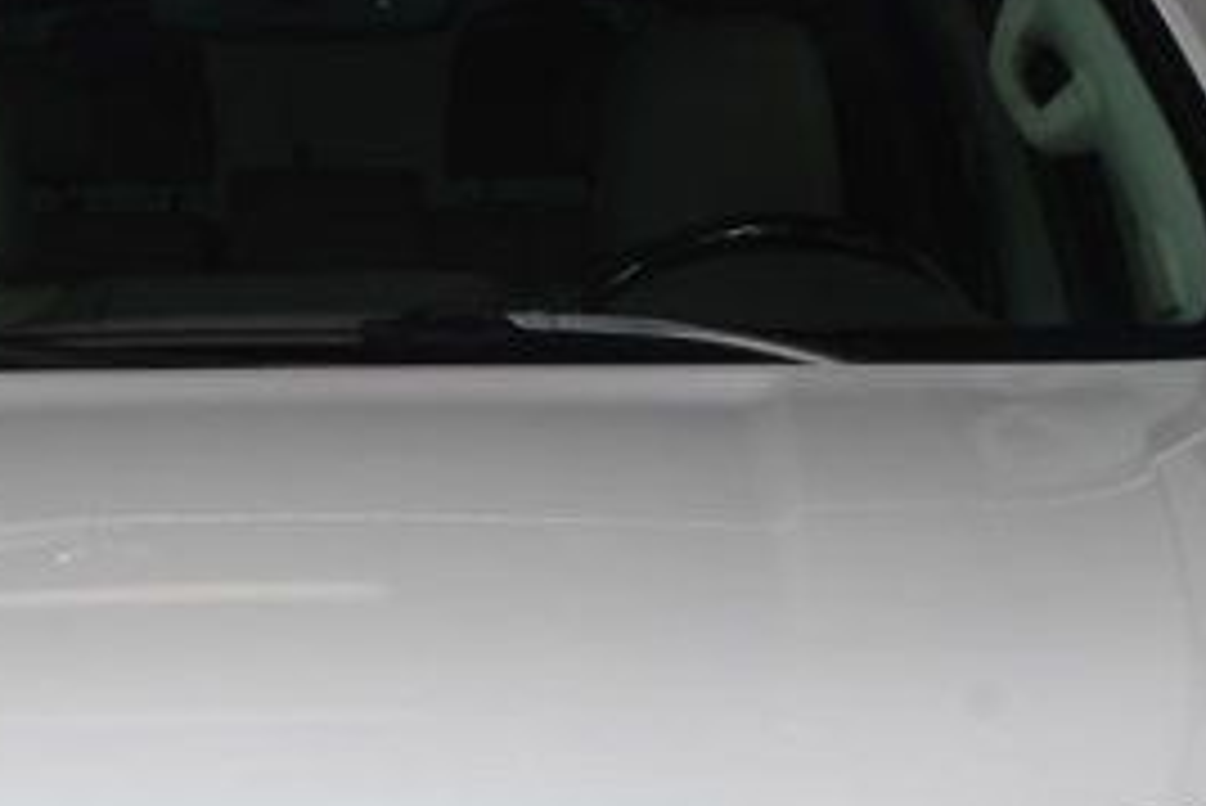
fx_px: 4994
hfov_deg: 13.7
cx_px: 292
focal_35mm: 149
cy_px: 1135
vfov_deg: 9.0
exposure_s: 1/160
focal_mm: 26
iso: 100
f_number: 14
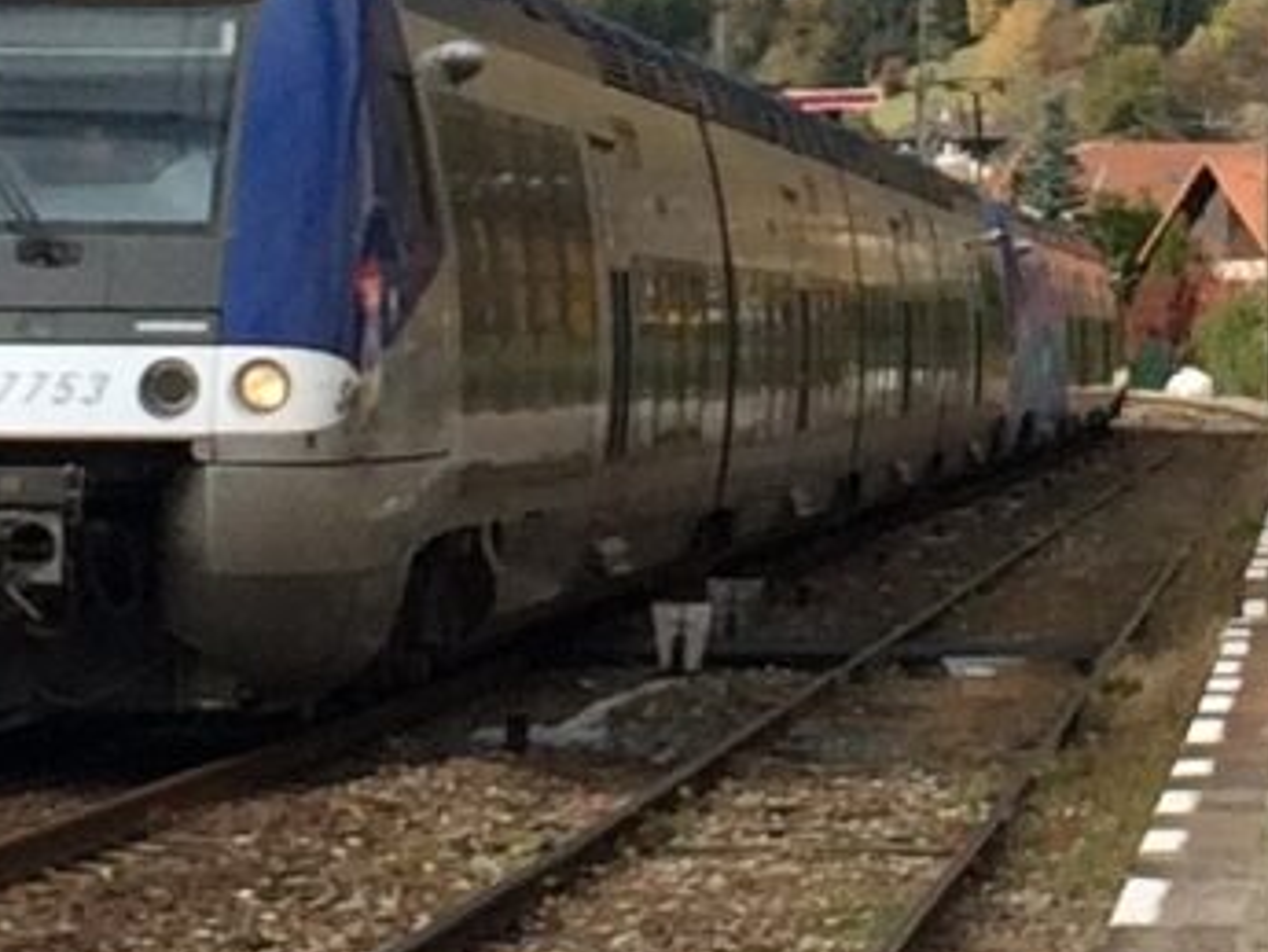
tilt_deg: +2.7
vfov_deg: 6.8
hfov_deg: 9.1
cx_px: 1161
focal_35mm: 216
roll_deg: +0.8
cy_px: -213
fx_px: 7915
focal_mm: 4.15
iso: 32
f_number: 2.2
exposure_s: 1/1520
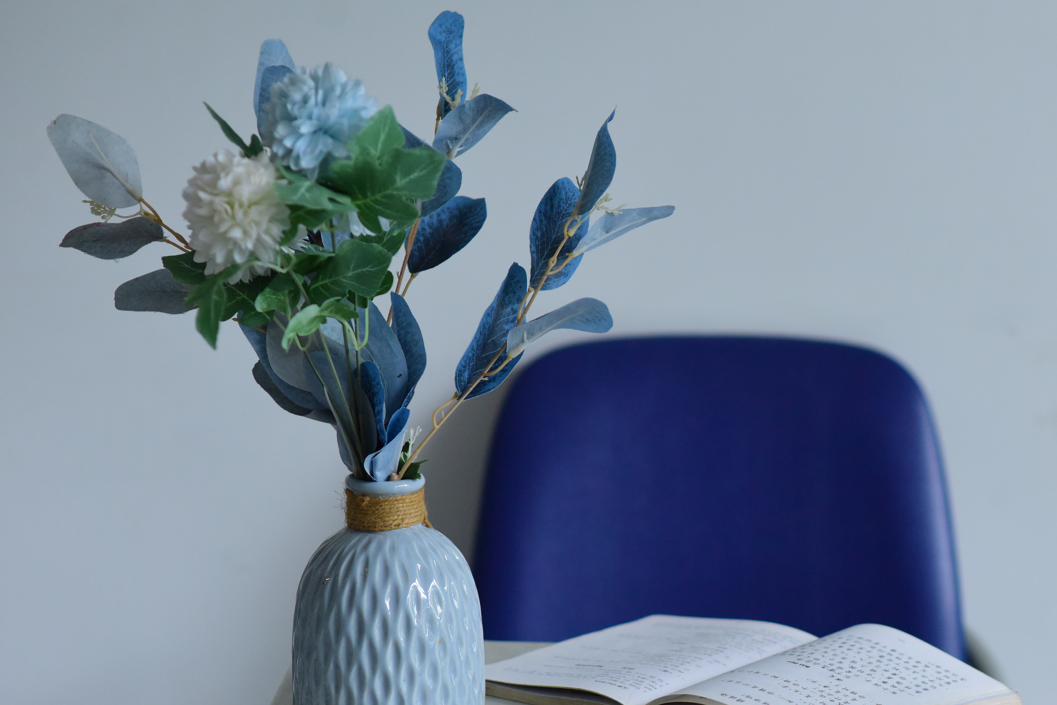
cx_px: 715
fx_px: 3465
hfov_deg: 17.3
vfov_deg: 11.6
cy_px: 447
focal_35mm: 118
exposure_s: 1/1000
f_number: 2.8
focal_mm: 85
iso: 2500
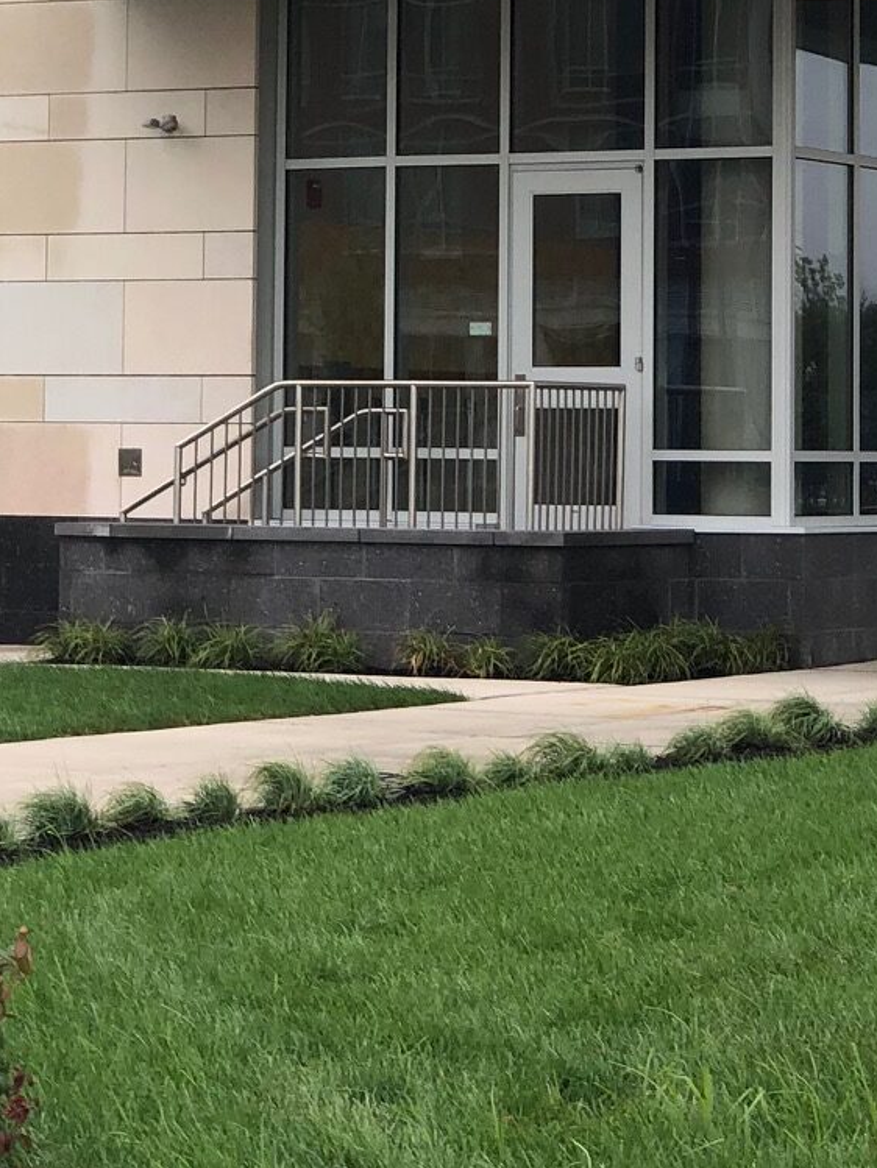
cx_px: 552
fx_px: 4728
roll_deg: +0.4
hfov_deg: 10.6
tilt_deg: +3.4
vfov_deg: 13.9
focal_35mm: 140
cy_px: 25
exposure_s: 1/178
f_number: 2.4
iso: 16
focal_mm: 6
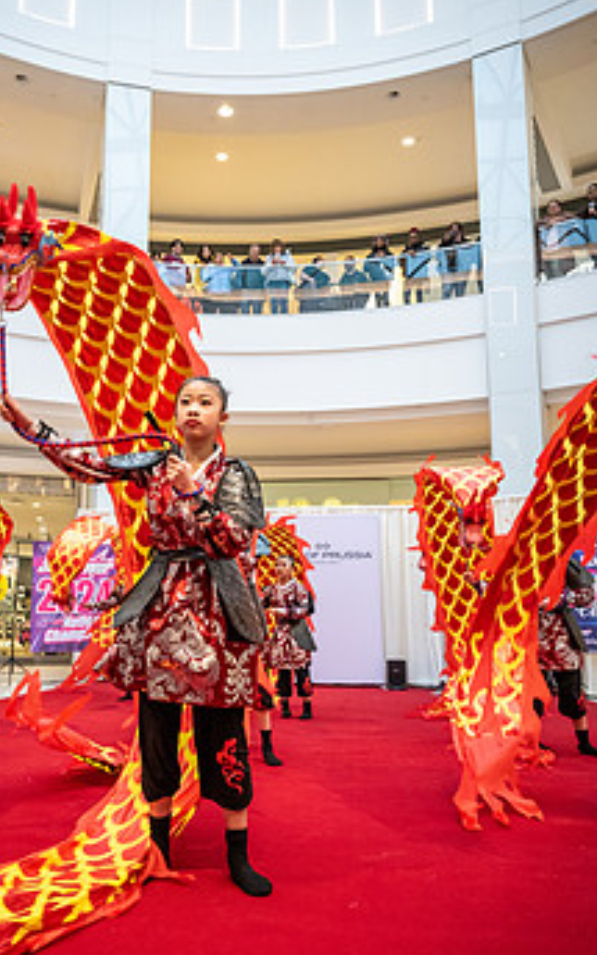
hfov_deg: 39.0
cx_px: 205
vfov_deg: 59.6
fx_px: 833
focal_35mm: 32
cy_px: 500
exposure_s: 1/320
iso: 4000
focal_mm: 24
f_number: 4
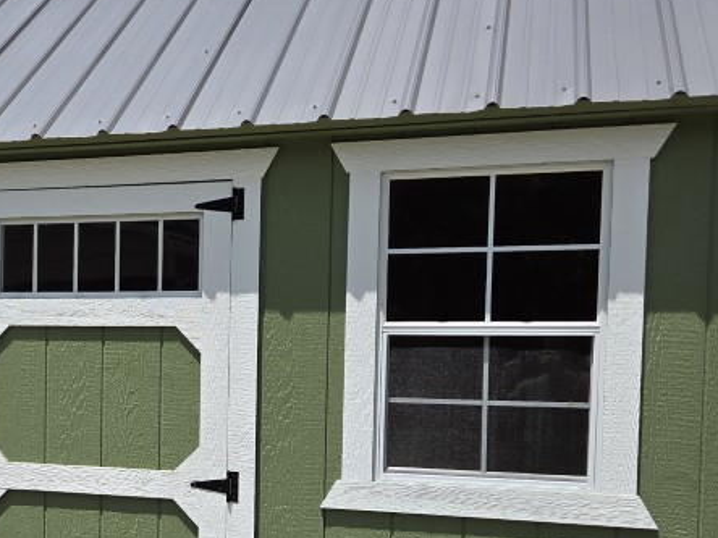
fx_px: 1099
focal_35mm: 53
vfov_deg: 27.2
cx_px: 112
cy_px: 402
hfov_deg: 34.7
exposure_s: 1/6217
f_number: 1.8
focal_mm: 5.4
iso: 80
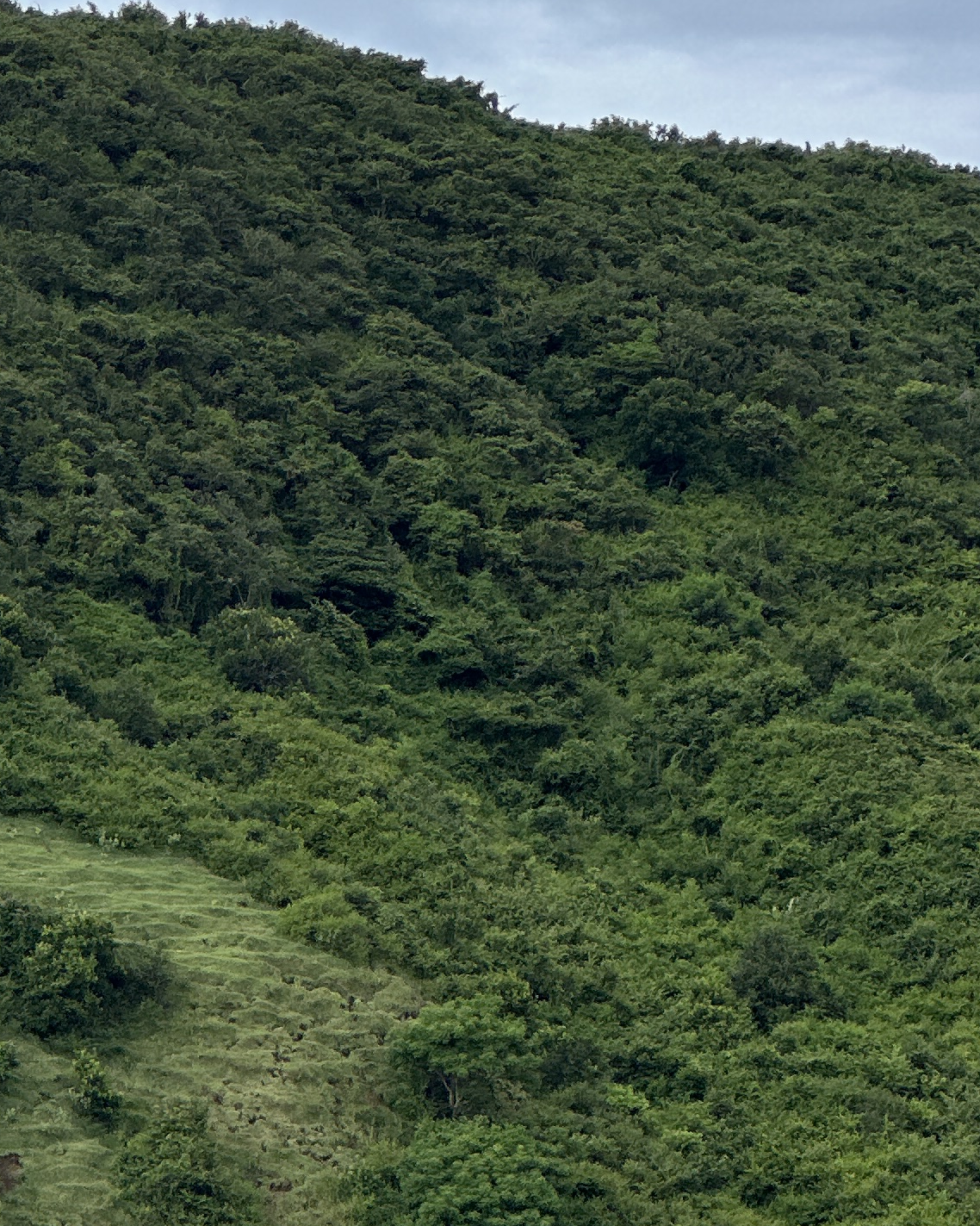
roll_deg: -0.9
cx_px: -75
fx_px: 7724
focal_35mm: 213
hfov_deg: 7.2
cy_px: 563
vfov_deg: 9.1
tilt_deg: +8.2
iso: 32
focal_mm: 9
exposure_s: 1/732
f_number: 2.8
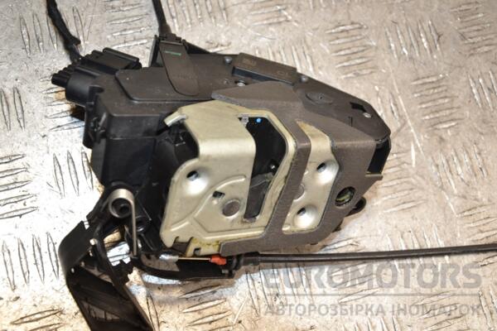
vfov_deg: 26.5
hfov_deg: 38.9
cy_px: 166
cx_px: 248
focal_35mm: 51
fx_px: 704
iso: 800
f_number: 5
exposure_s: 1/200
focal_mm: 34
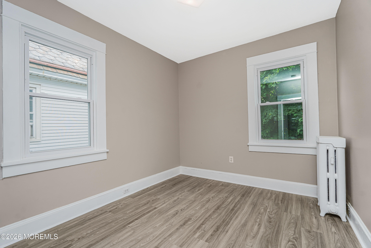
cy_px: 124
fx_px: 165
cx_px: 186
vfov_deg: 73.7
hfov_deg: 96.7
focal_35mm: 16
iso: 64
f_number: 5.6
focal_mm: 16
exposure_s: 1/60
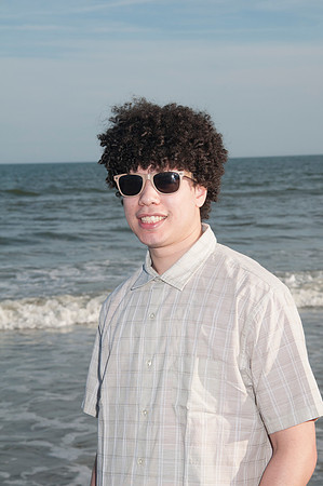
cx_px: 162
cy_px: 243
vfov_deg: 20.6
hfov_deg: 13.8
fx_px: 1335
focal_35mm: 99
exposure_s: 1/250
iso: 100
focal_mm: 66
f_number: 11
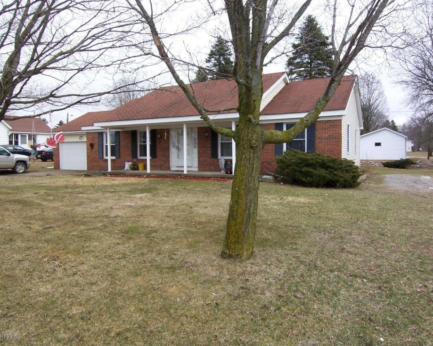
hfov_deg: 68.0
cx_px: 233
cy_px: 167
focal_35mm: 25
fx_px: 320
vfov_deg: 56.8
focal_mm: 3.8
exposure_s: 1/125
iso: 64
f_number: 5.6
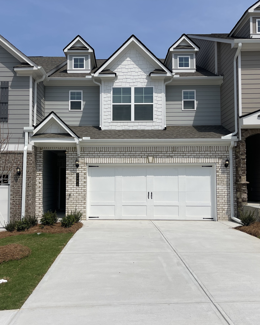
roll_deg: +0.5
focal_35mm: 34
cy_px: 163
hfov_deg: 43.3
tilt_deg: +3.6
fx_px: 327
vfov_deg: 52.8
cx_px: 112
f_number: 1.6
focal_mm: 5.1
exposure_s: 1/10000
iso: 50
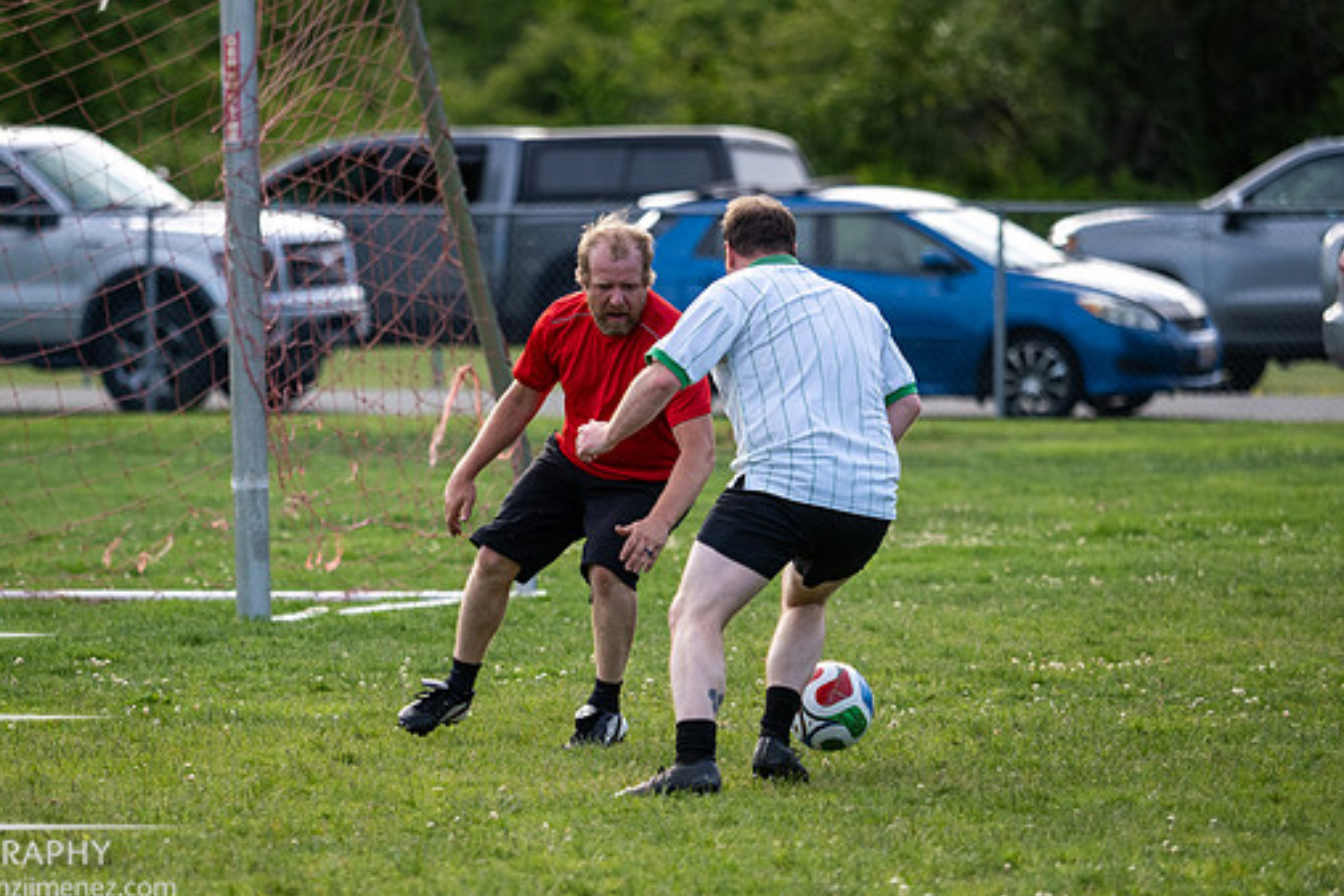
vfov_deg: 3.9
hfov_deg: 5.8
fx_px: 13327
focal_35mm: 357
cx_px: 586
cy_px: 471
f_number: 2.8
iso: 320
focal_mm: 150
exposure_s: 1/1250
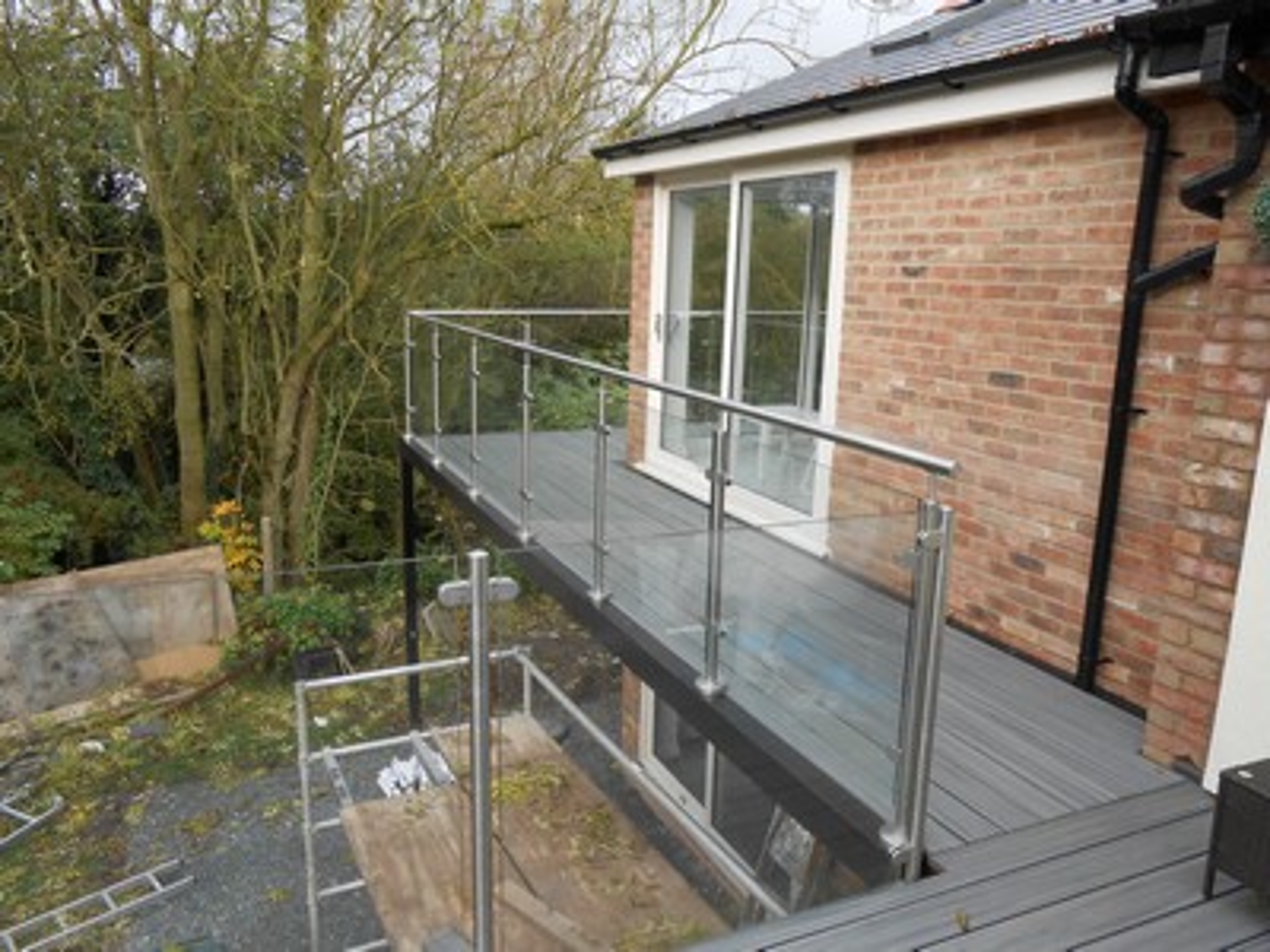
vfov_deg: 53.1
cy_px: 476
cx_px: 635
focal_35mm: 26
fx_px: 954
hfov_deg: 67.3
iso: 80
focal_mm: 4.6
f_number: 3.5
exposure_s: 1/125
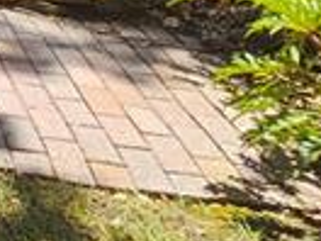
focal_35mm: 101
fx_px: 937
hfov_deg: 14.2
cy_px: -338
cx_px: -421
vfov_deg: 11.9
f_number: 2.2
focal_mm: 2.2
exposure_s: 1/1000
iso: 64
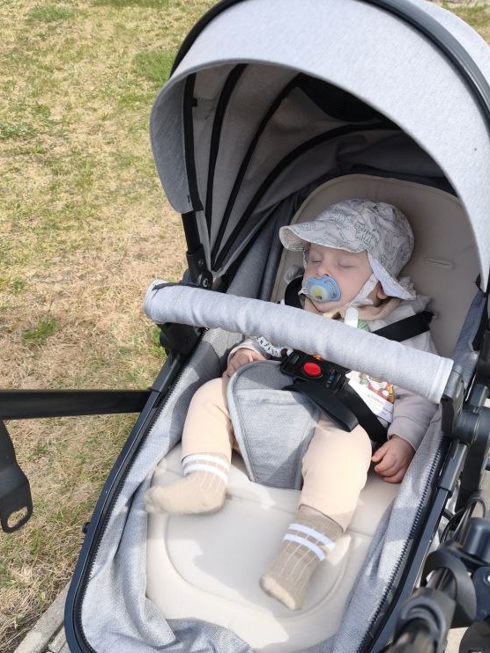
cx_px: 322
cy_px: 368
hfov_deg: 44.8
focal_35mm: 31
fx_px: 585
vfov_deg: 58.2
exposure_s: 1/985
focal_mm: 6.45
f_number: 1.62
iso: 50
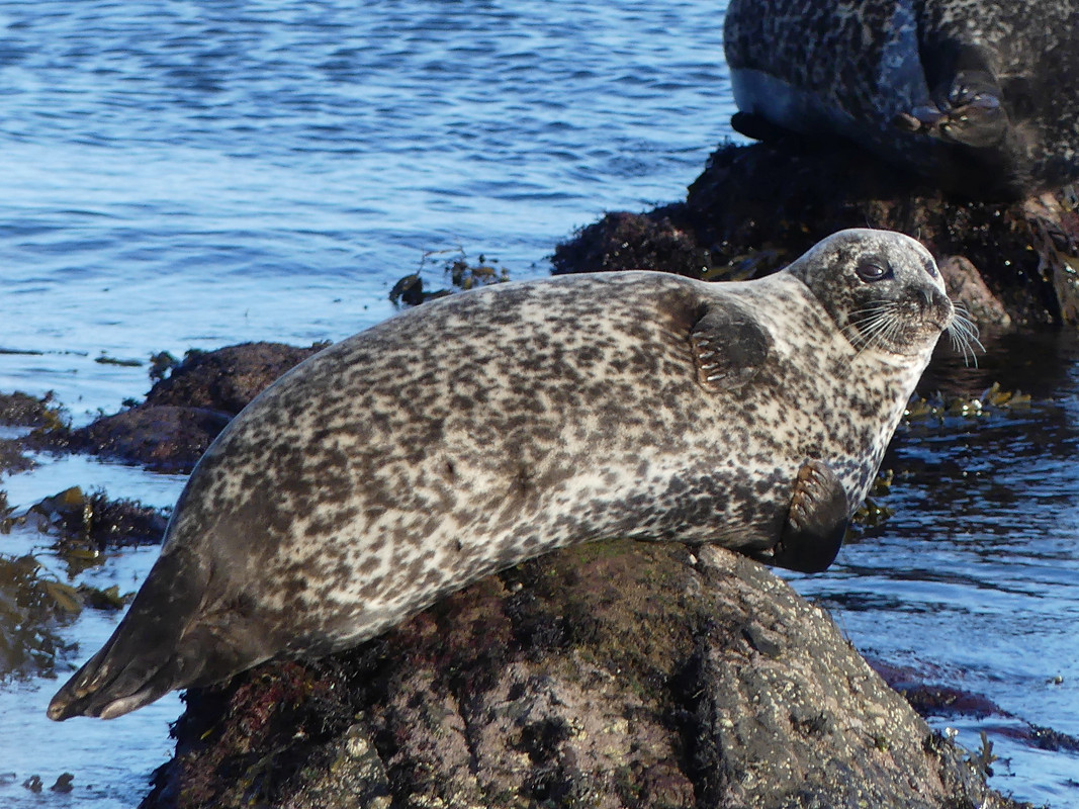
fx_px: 37400
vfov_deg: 1.2
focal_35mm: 1200
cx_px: 540
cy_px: 404
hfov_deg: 1.7
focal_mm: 108
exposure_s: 1/400
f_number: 4
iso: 100
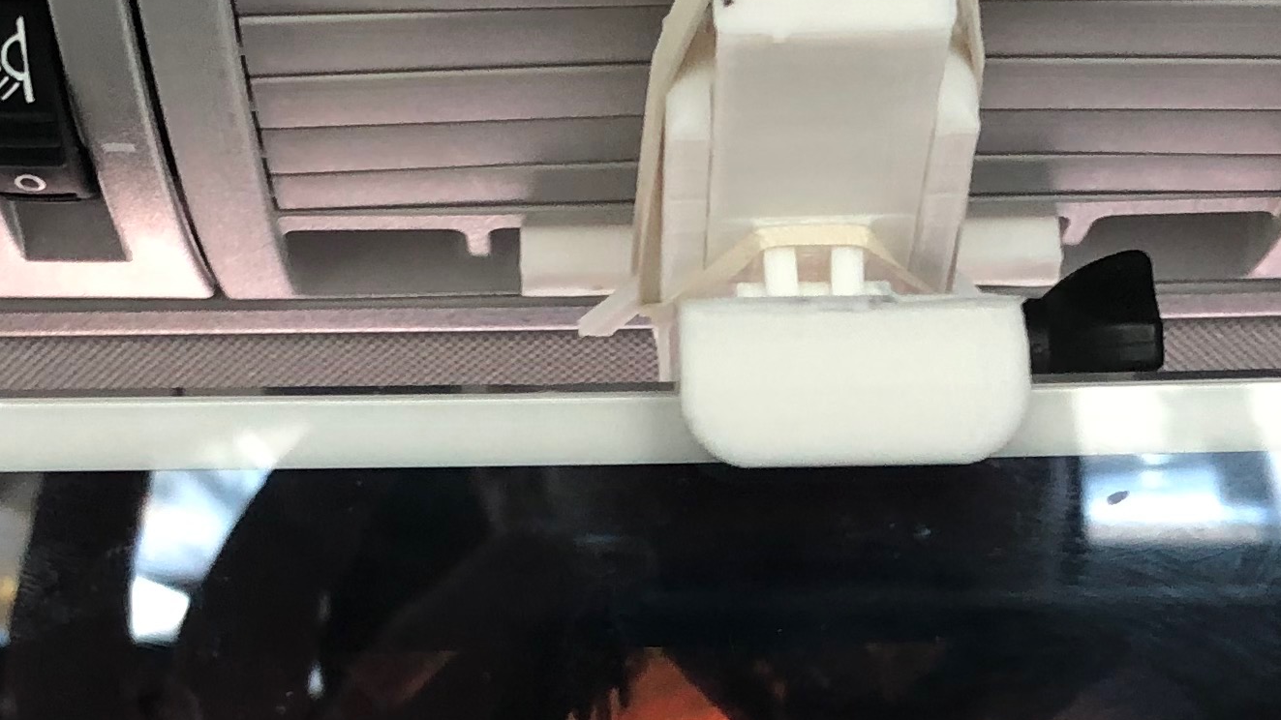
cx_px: 697
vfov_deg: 12.8
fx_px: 3159
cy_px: 738
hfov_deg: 22.9
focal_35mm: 93
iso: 40
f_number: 1.8
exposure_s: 1/20
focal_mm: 3.99
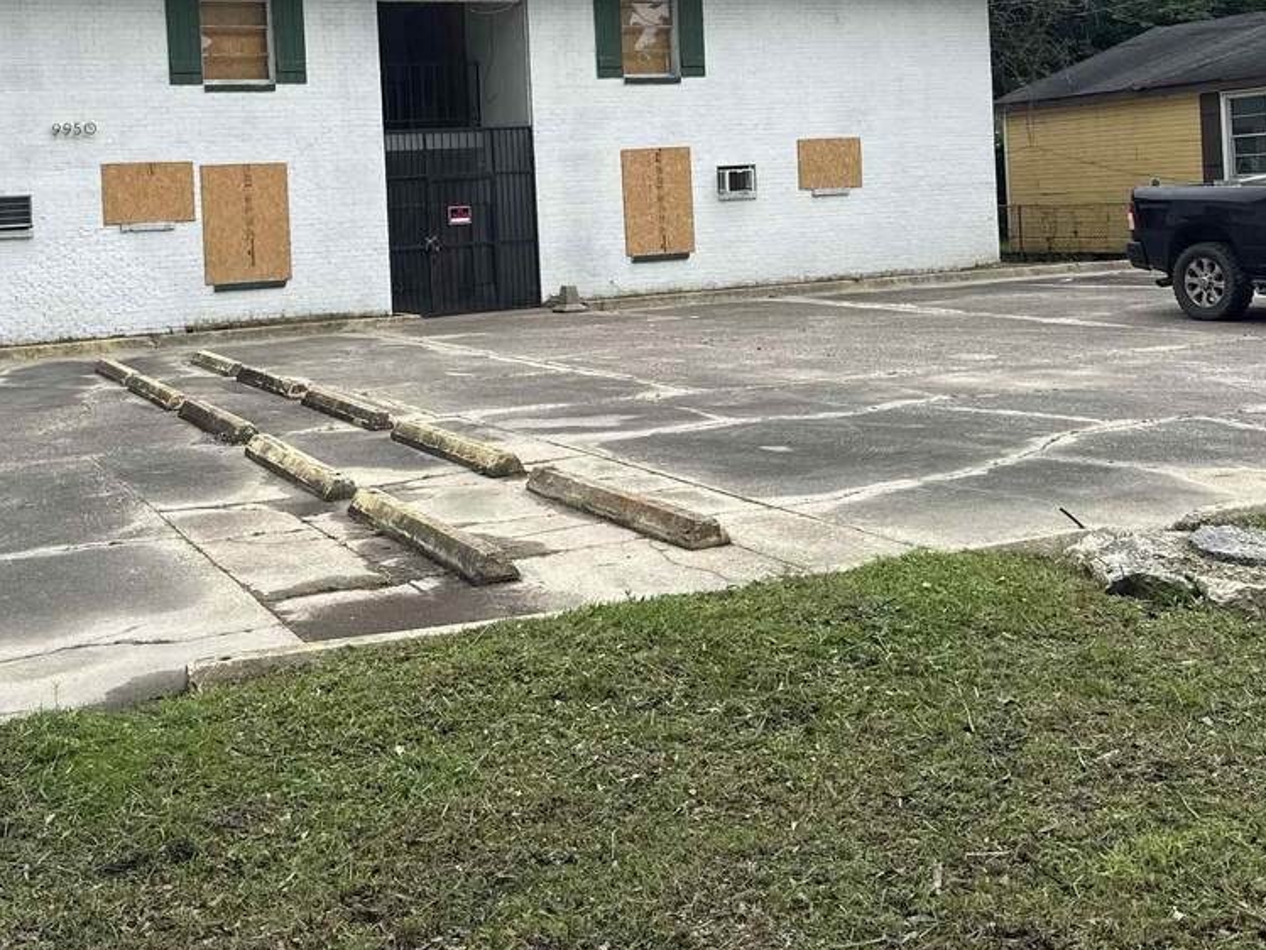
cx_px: 431
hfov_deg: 45.1
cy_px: 215
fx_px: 1500
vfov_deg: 34.3
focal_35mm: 41
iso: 80
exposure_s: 1/2232
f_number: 1.78
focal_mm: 6.76
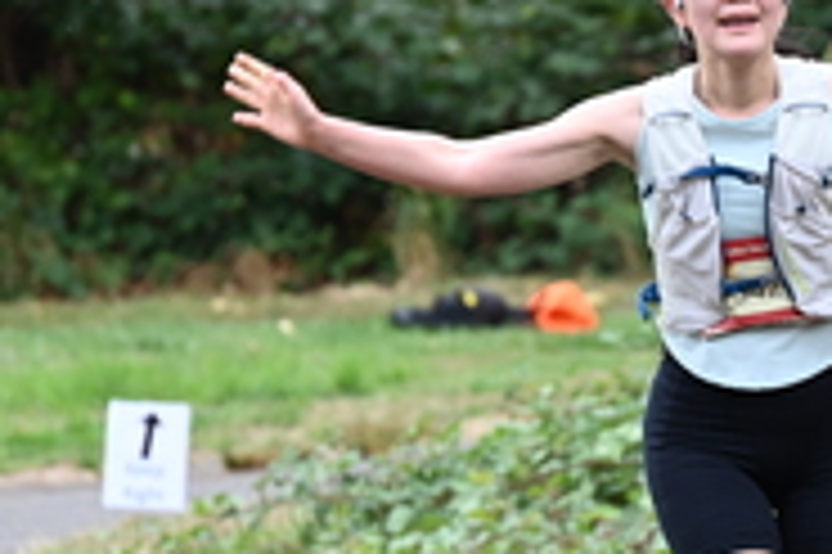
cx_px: 715
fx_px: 13762
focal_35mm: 596
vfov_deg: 2.3
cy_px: 218
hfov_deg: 3.5
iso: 500
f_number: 6.3
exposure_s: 1/250
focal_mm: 200
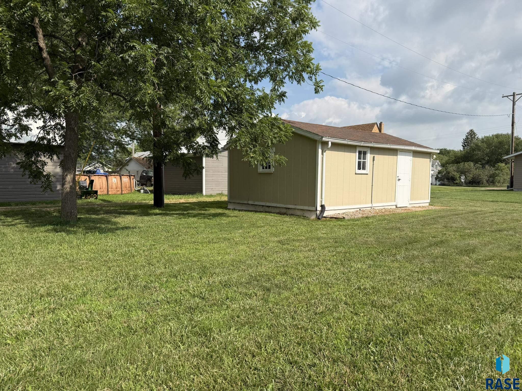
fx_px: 362
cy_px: 196
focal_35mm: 24
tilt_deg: -2.9
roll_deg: -0.9
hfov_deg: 71.6
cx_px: 261
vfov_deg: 56.8
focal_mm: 6.76
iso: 80
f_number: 1.78
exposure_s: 1/4975
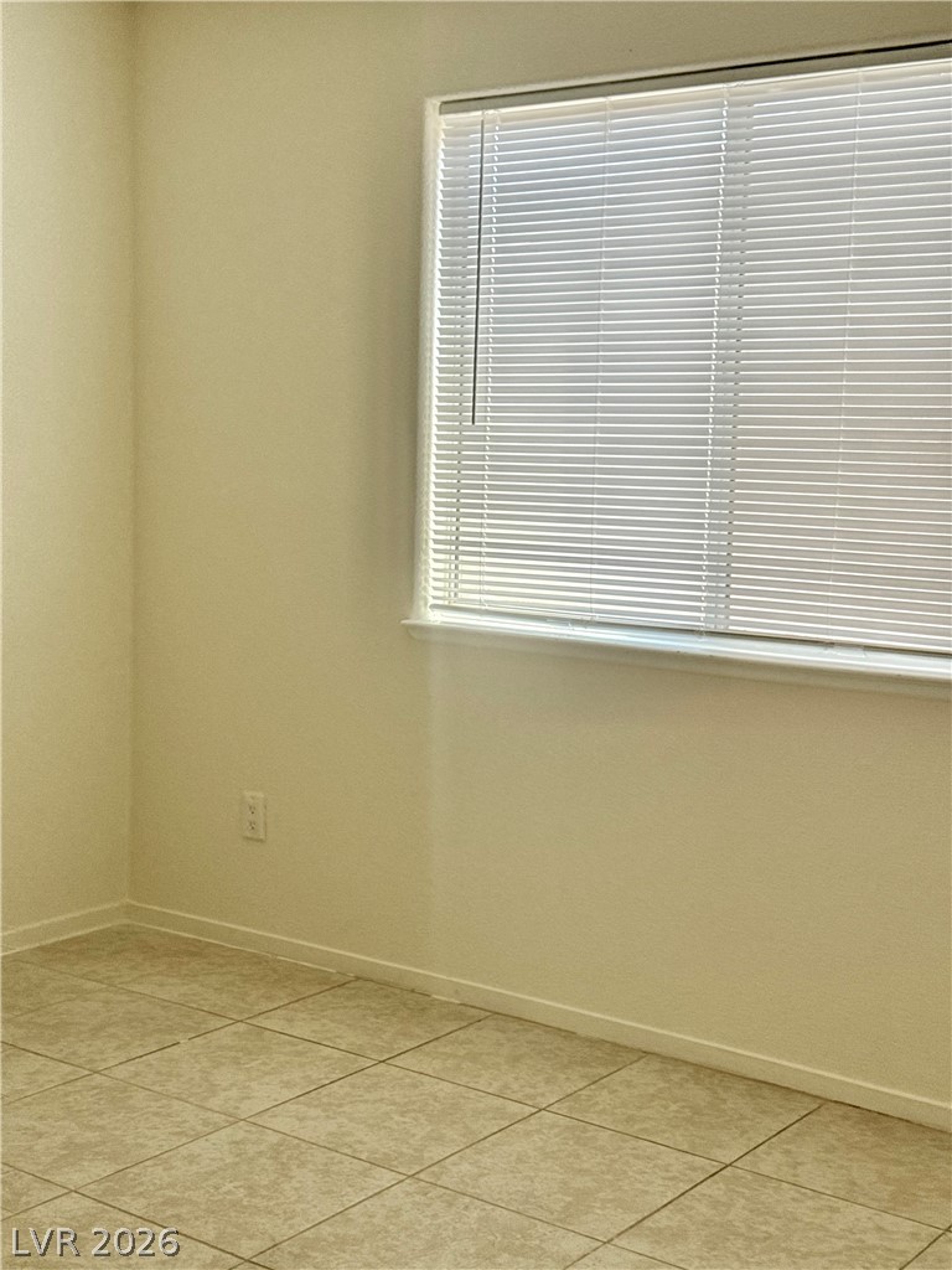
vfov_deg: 39.7
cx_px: 476
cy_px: 635
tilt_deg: -4.8
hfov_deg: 30.3
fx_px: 1760
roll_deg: -1.6
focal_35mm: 48
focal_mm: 6.76
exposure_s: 1/247
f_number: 1.78
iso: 64
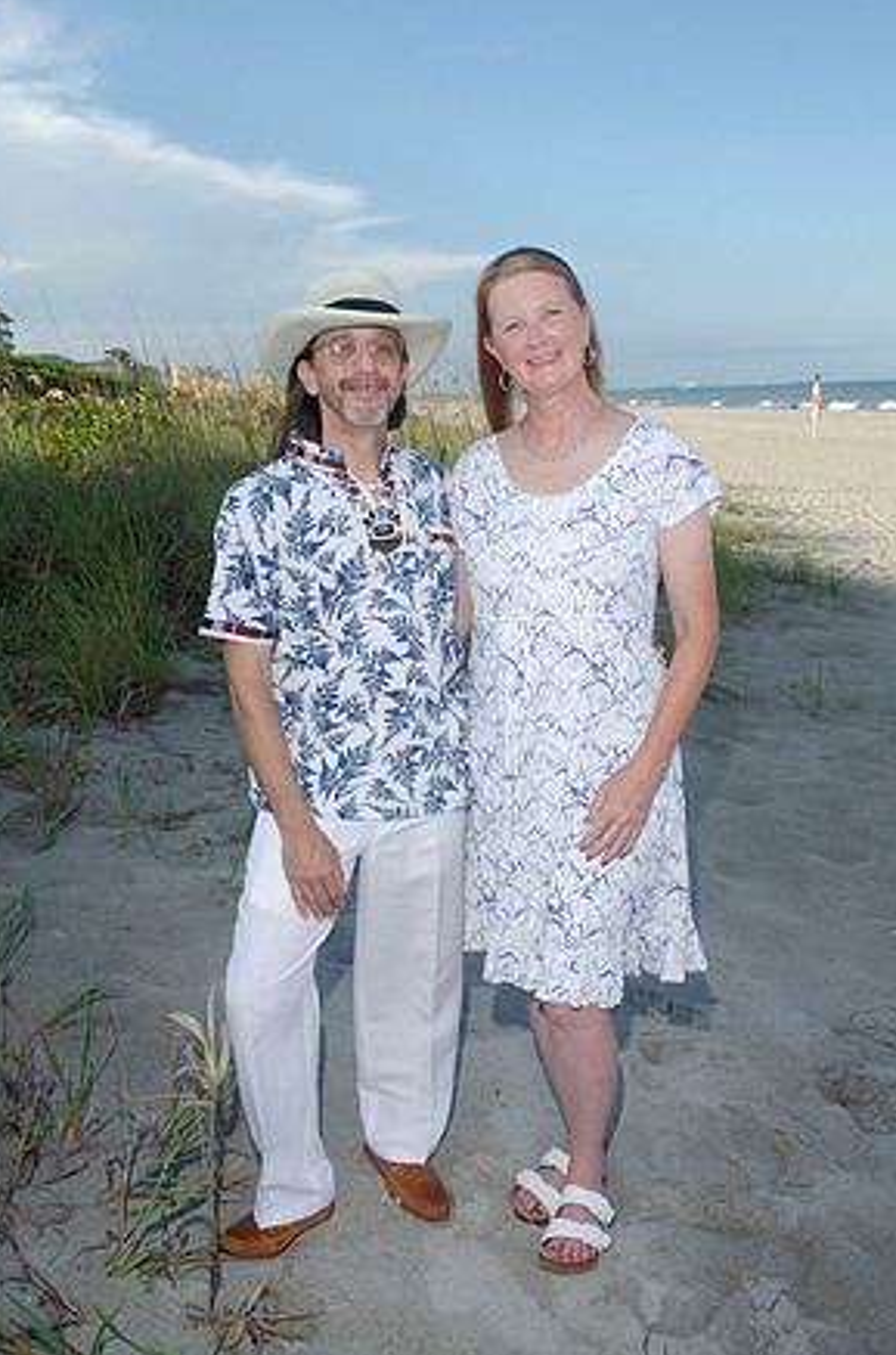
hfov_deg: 38.7
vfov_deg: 55.9
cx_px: 443
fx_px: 1276
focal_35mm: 34
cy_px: 664
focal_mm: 22
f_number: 8
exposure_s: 1/250
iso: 100
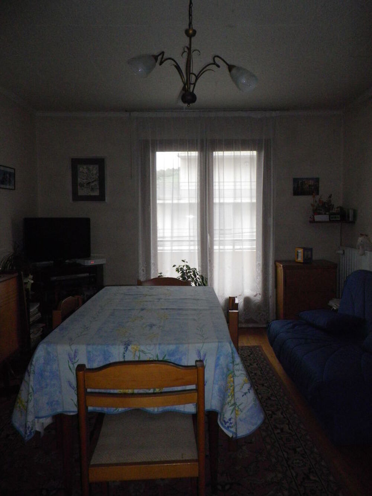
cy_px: 248
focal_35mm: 28
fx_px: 401
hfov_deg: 49.8
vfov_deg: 63.4
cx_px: 186
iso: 400
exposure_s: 1/60
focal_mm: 4.9
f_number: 2.6
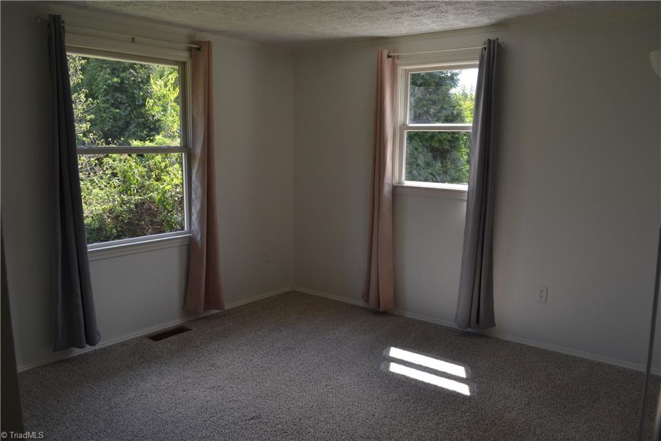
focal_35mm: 27
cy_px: 220
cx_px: 330
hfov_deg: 67.4
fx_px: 496
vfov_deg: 47.9
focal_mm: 18
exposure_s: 1/125
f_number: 5.6
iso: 280
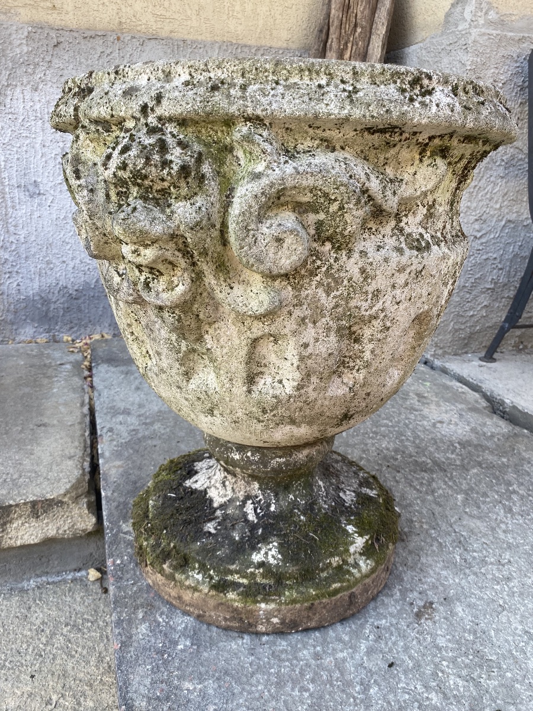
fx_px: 534
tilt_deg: -17.0
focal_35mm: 26
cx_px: 266
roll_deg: -0.4
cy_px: 356
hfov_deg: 53.1
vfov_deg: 67.3
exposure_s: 1/271
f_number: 1.8
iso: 32
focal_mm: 4.25
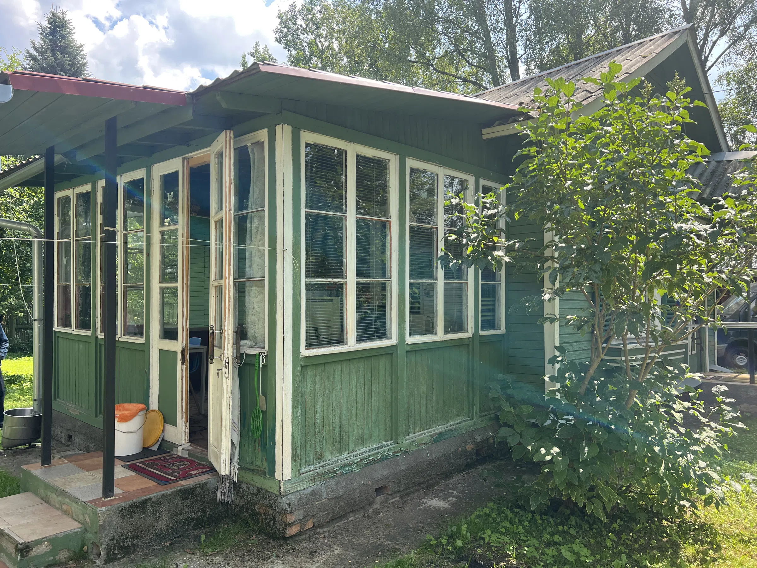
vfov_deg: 53.1
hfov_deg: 67.3
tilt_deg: +1.7
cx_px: 378
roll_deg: -0.1
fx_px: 569
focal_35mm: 26
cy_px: 284
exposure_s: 1/940
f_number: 1.5
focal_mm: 5.7
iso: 50
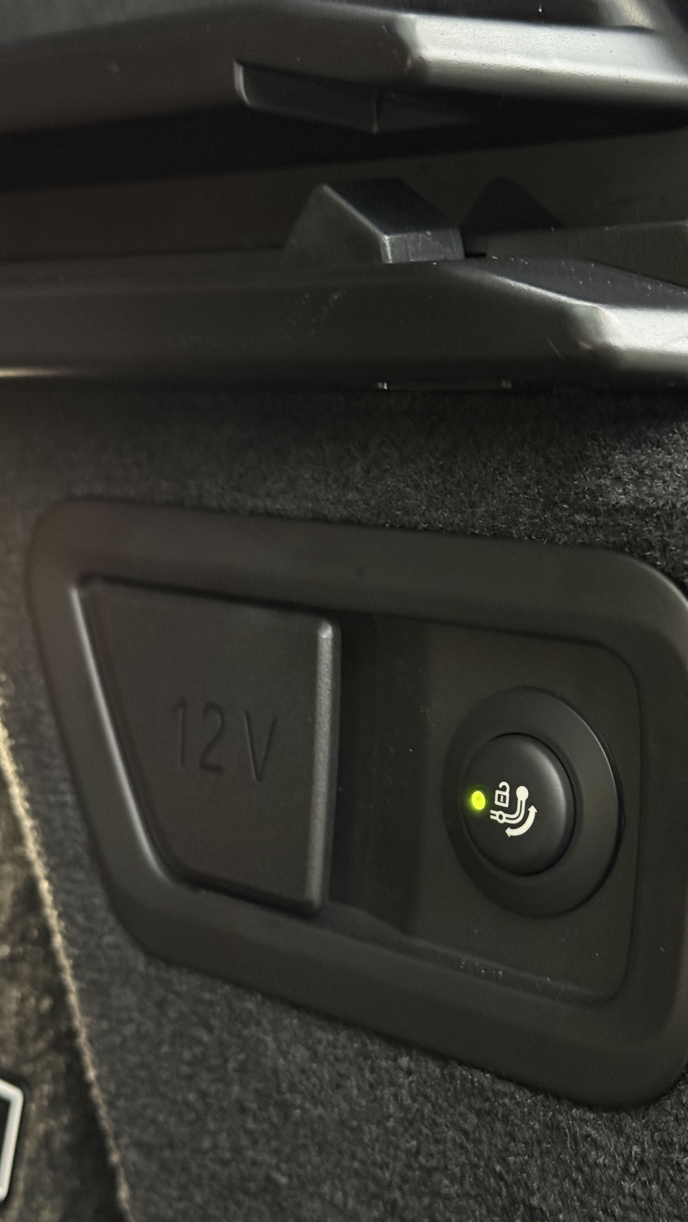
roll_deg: -0.1
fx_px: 1881
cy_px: 664
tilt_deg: -9.1
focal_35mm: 58
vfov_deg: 36.0
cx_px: 417
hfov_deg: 20.7
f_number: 1.78
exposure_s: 1/25
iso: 500
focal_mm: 6.76
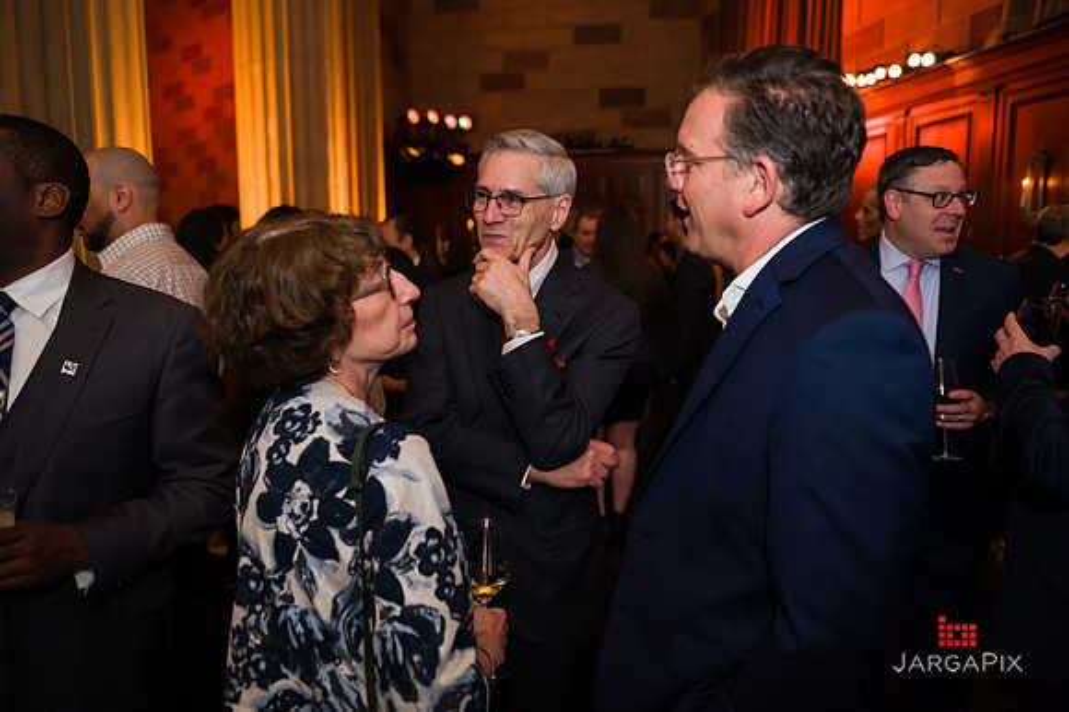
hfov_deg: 67.4
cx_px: 534
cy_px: 356
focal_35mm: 27
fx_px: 801
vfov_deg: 47.9
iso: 1600
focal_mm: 27
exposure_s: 1/200
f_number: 3.2
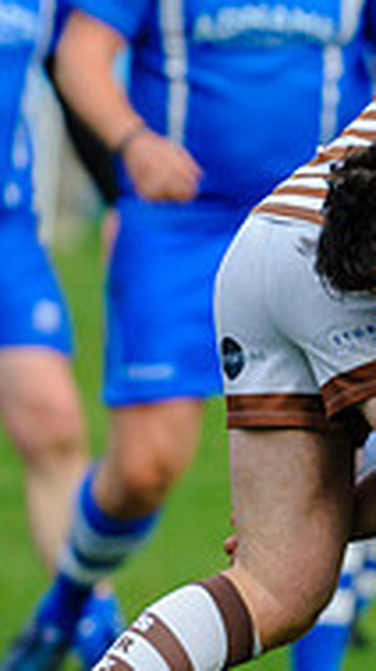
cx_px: 748
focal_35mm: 1436
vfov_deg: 1.5
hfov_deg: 0.8
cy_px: 391
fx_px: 25509
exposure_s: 1/1500
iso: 1000
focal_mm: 420
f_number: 4.8
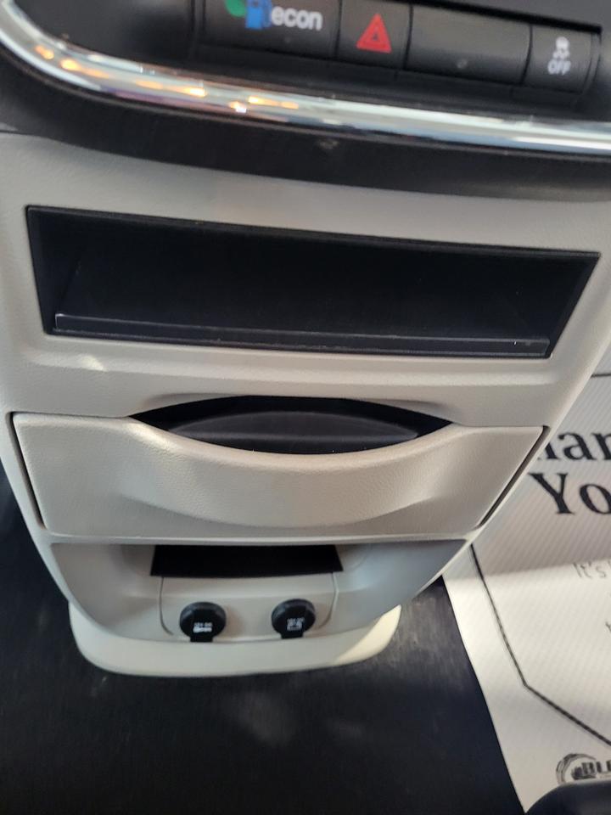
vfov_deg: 67.3
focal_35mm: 26
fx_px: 612
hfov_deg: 53.1
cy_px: 408
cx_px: 306
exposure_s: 1/24
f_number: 1.8
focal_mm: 5.4
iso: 640
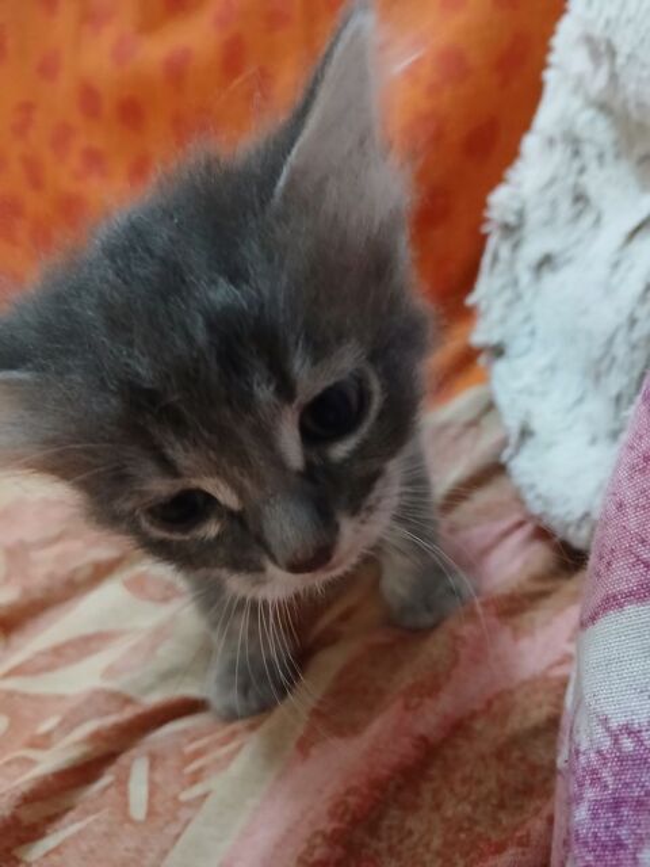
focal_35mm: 26
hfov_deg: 53.1
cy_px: 434
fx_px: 651
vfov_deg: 67.3
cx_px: 325
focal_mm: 3.98
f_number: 1.8
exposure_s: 1/16.7
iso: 1000
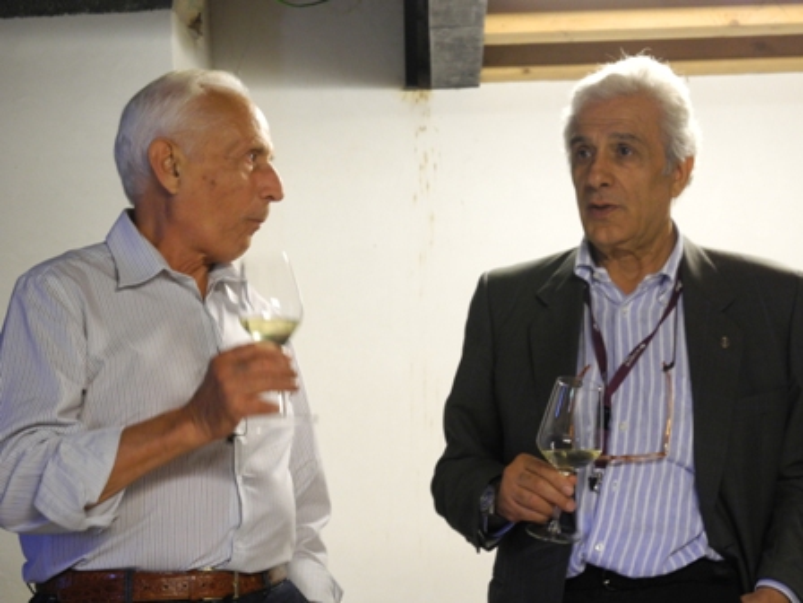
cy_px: 302
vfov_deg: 15.7
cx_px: 402
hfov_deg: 20.9
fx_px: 2181
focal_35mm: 94
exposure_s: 1/14
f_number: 4.5
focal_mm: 20.1
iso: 400
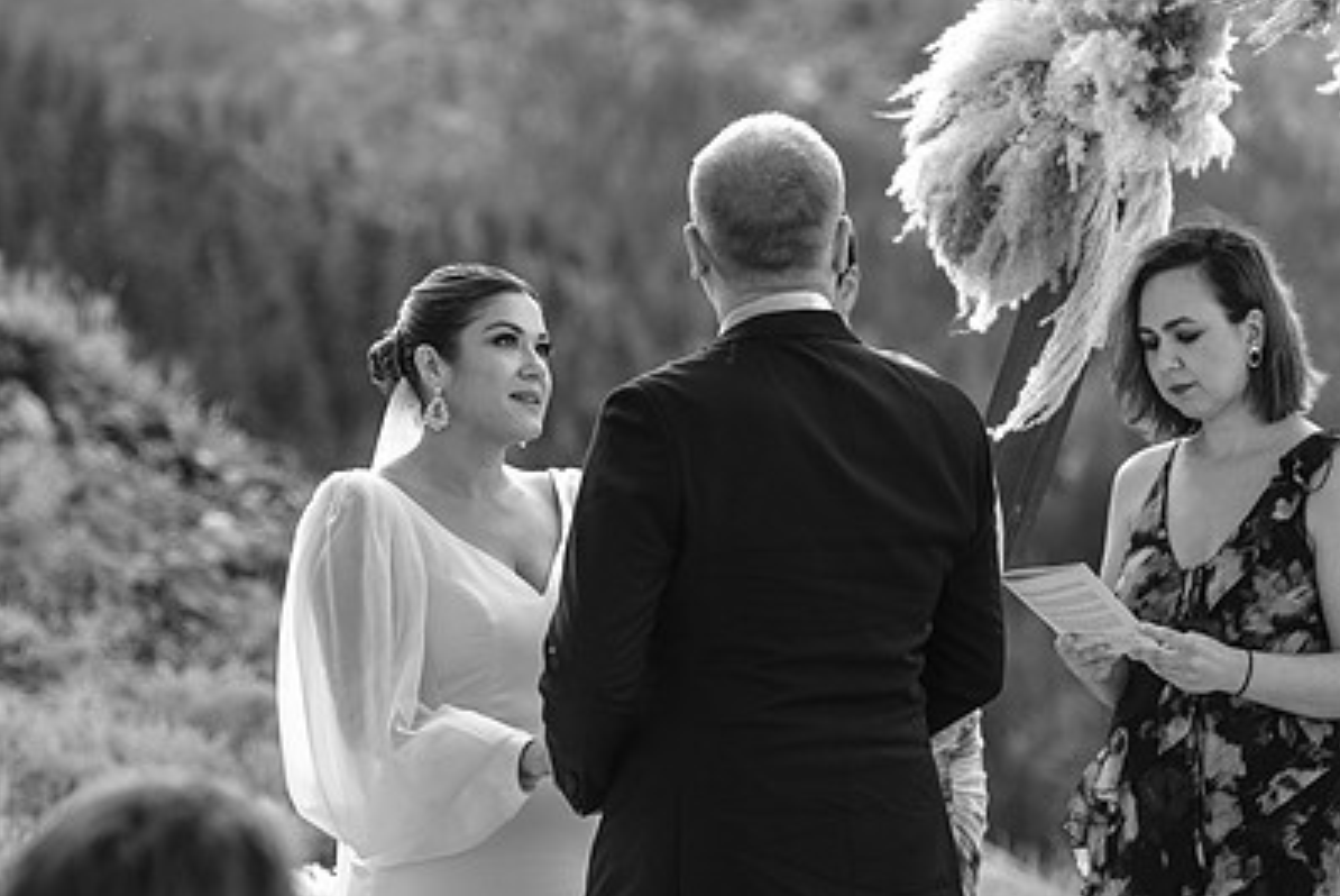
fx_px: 7971
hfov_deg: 9.6
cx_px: 646
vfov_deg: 6.4
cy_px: 477
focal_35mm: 214
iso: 400
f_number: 3.2
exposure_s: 1/600
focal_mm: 98.2
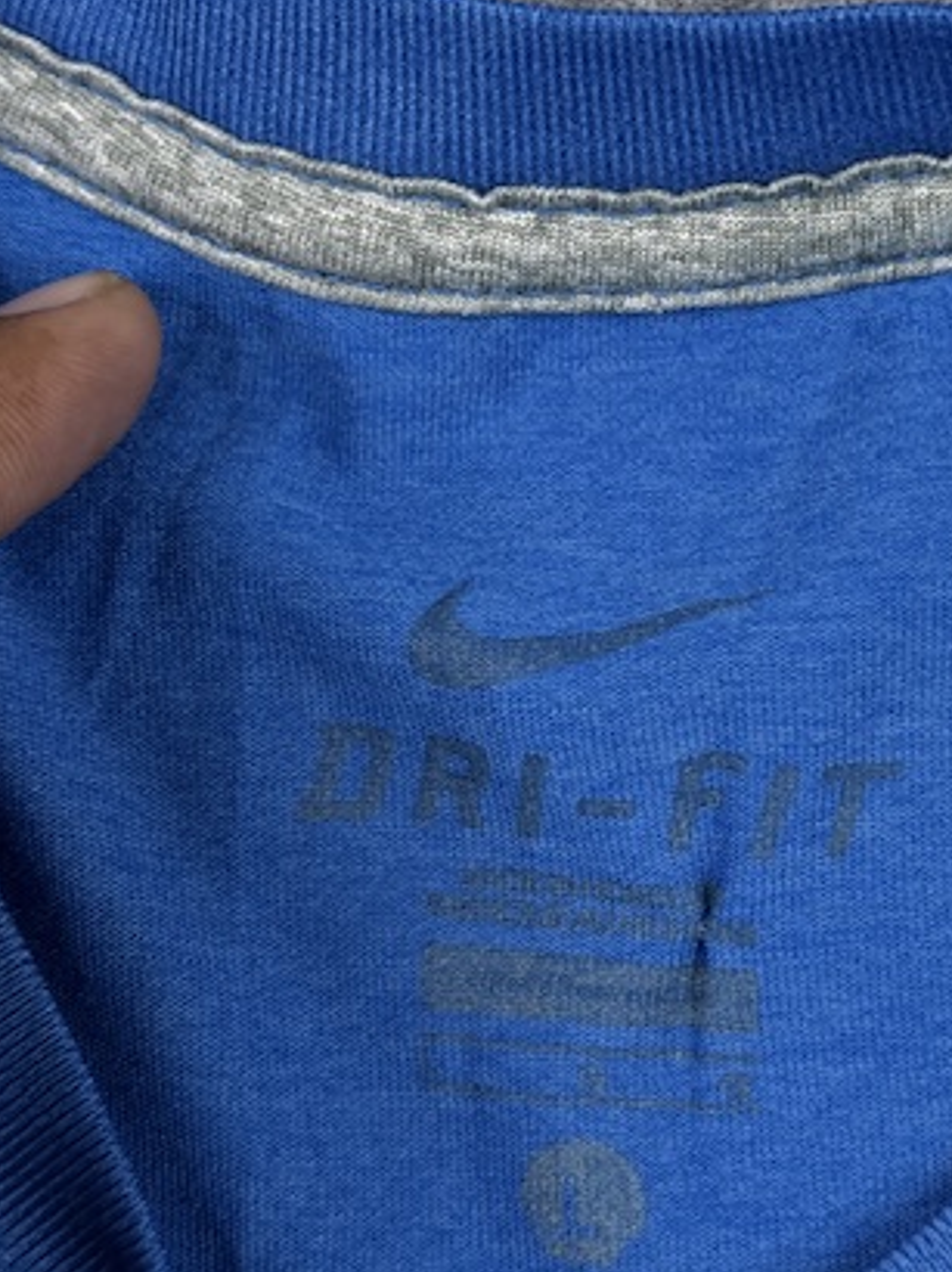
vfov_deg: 26.0
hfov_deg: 19.5
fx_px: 2753
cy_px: 580
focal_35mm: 75
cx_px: 726
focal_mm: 6.76
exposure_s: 1/121
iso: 50
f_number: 1.78
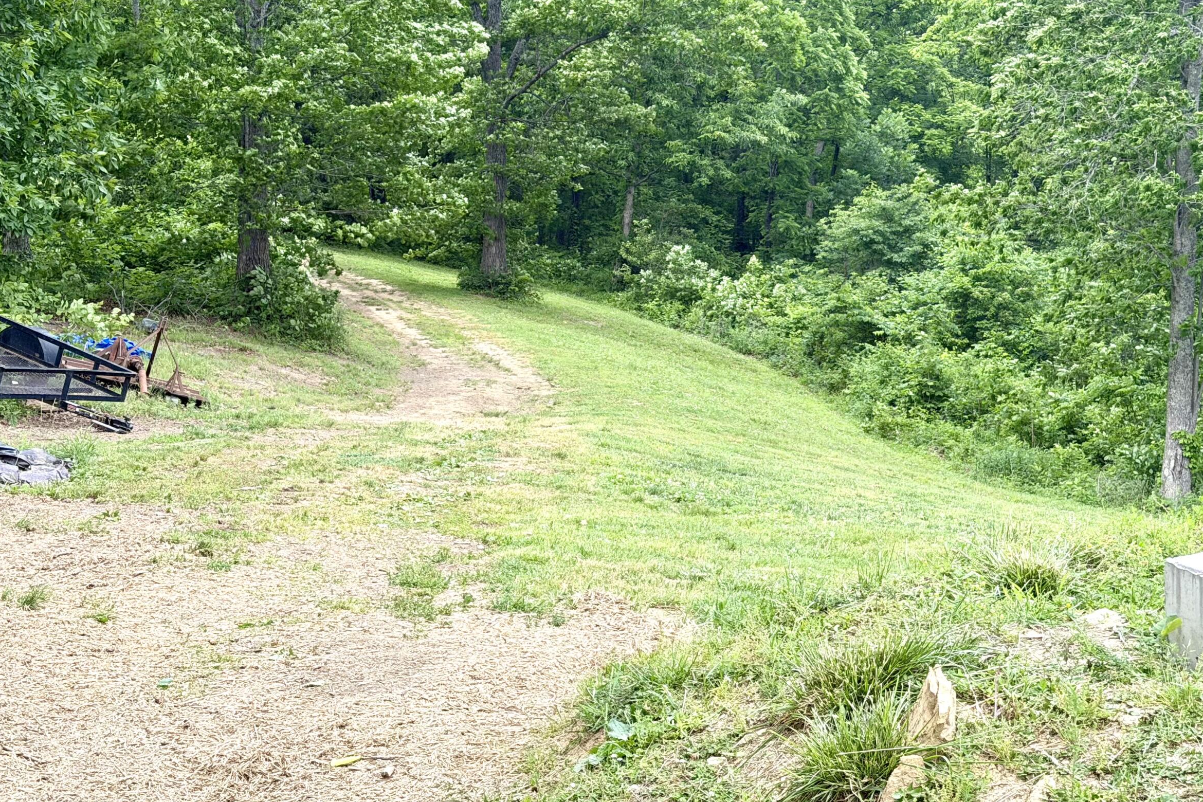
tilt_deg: -6.3
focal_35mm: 64
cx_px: 621
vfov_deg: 21.2
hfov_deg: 31.4
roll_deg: +1.5
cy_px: 265
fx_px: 2138
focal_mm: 6.76
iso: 100
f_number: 1.78
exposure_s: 1/875
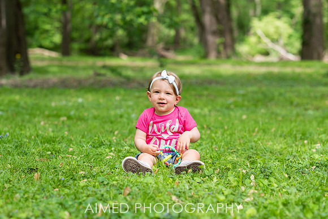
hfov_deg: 21.3
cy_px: 123
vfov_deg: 14.3
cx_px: 176
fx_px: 871
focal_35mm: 96
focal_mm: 85
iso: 320
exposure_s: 1/1000
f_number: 3.5
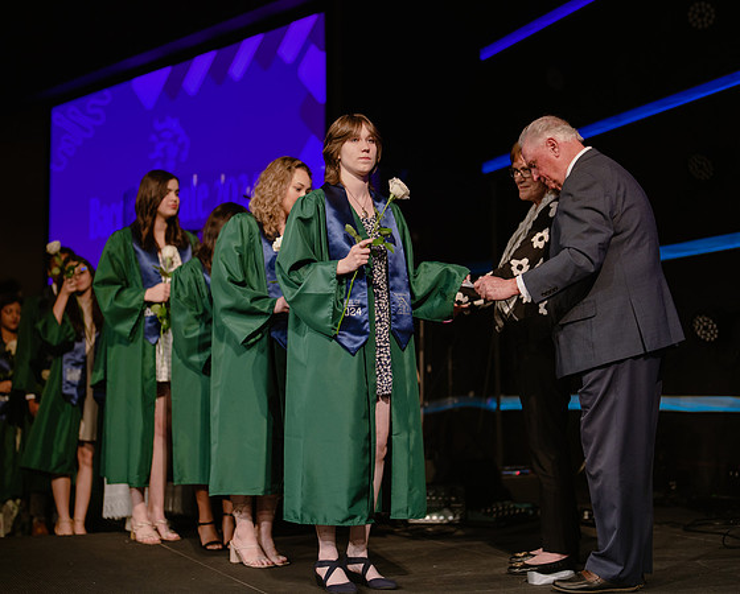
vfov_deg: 26.8
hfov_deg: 33.1
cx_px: 370
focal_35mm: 57
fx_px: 1247
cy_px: 297
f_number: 1.2
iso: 640
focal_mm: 50
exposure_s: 1/320
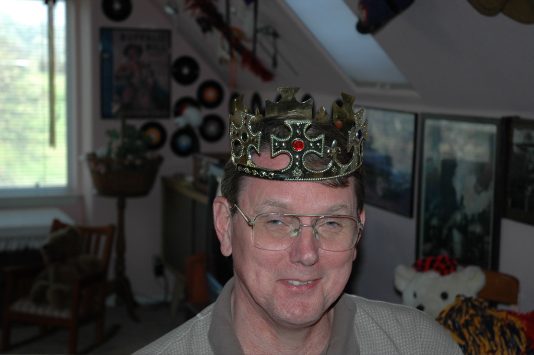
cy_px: 178
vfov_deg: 20.6
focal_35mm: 66
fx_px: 978
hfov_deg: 30.5
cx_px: 267
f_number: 4.5
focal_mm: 44
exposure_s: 1/60
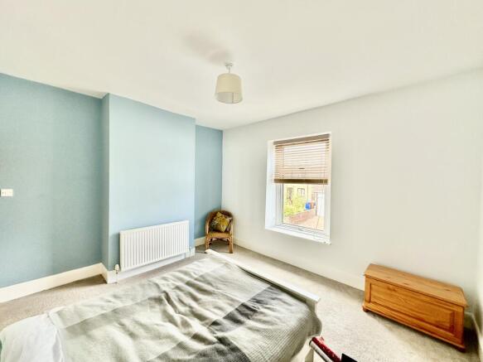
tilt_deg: -1.0
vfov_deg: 85.7
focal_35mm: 14
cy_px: 181
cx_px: 242
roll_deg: -1.1
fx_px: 195
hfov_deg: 102.1
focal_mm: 2.22
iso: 80
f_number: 2.2
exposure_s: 1/99
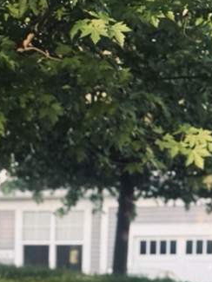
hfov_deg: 8.1
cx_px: -171
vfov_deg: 10.8
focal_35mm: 177
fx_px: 1444
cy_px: 391
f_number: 1.78
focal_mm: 6.76
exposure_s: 1/170
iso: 50
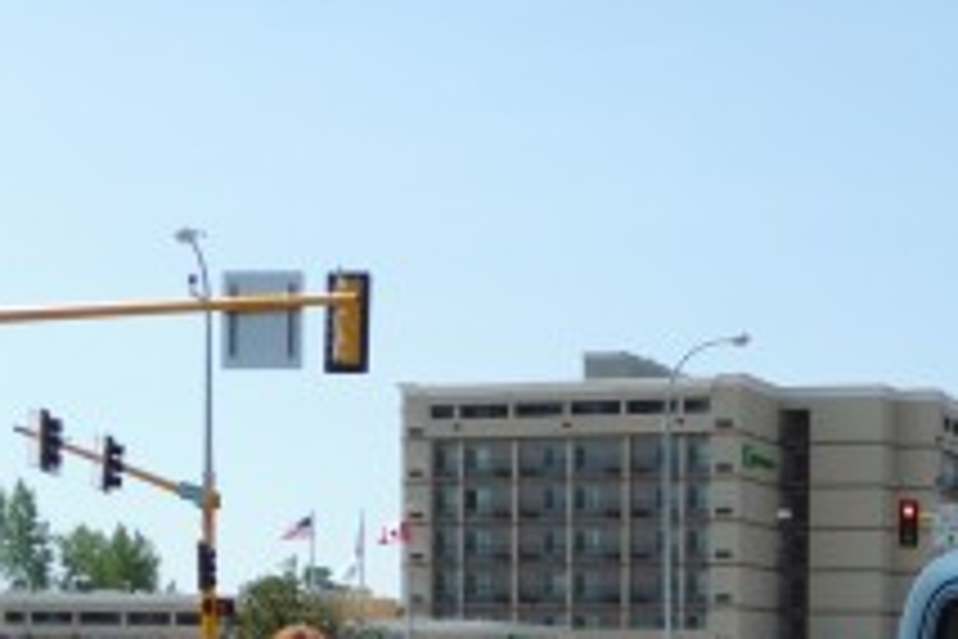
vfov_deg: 16.6
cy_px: 812
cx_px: 1025
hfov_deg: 24.4
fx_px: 2076
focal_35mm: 78
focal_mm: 5.3
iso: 100
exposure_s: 1/800
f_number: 3.5
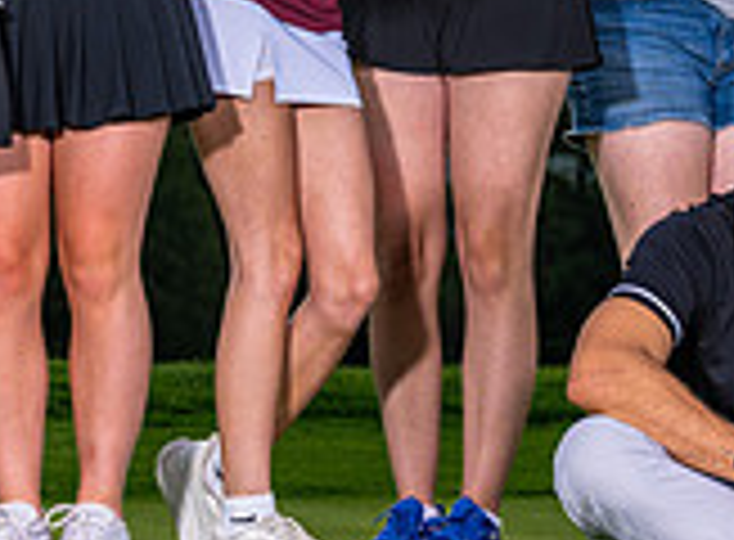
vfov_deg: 4.0
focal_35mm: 366
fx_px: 7710
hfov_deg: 5.4
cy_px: 87
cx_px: 1064
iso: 80
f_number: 6.3
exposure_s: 1/320
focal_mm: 85
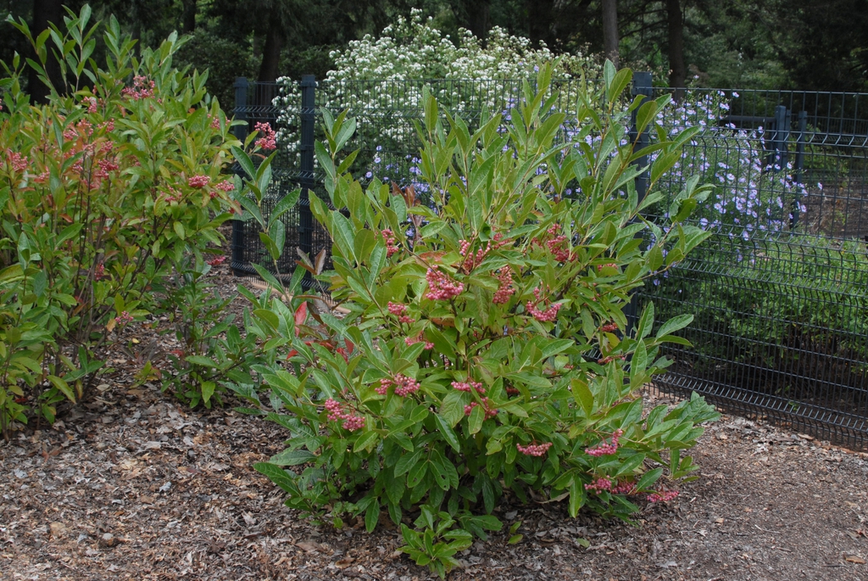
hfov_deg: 46.4
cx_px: 434
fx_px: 1014
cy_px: 290
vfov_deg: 32.0
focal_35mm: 42
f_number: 6.3
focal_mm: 28
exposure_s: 1/160
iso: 400
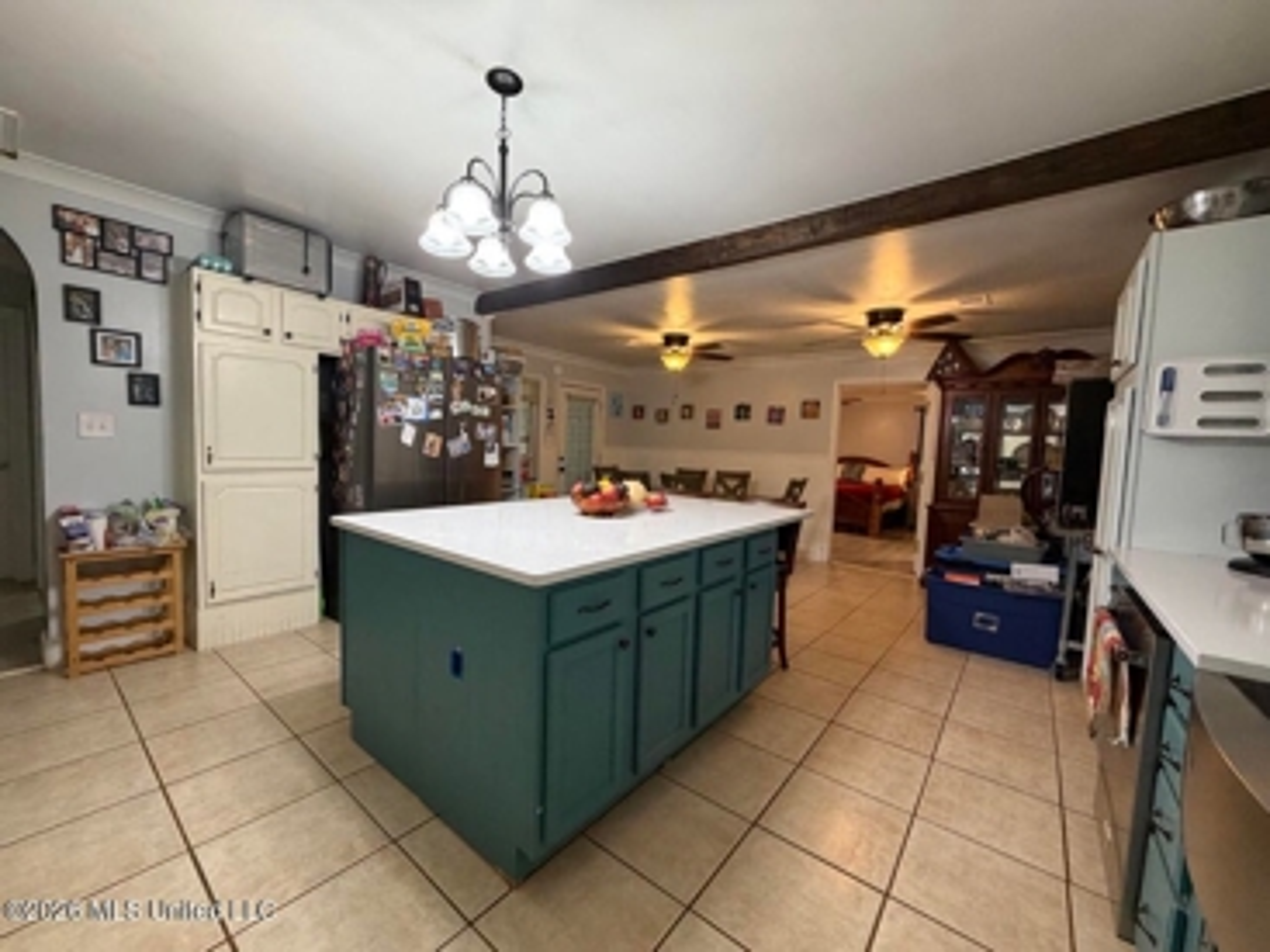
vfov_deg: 85.6
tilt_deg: -3.7
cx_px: 635
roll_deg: -2.1
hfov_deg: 102.1
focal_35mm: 14
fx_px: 513
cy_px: 476
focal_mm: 2.22
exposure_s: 1/60
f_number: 2.2
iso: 320
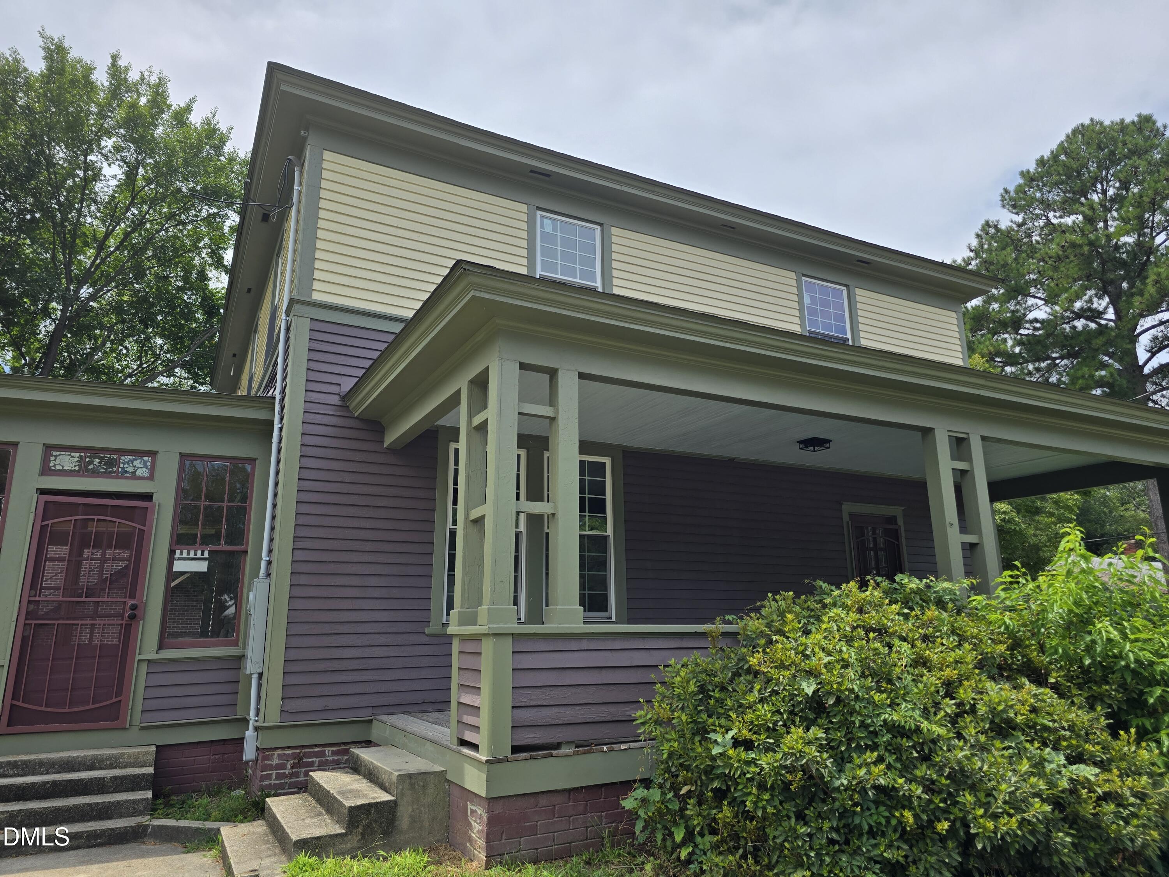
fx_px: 777
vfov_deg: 58.9
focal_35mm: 23
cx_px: 584
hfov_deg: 73.9
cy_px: 438
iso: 12
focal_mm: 6.3
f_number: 1.7
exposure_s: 1/799
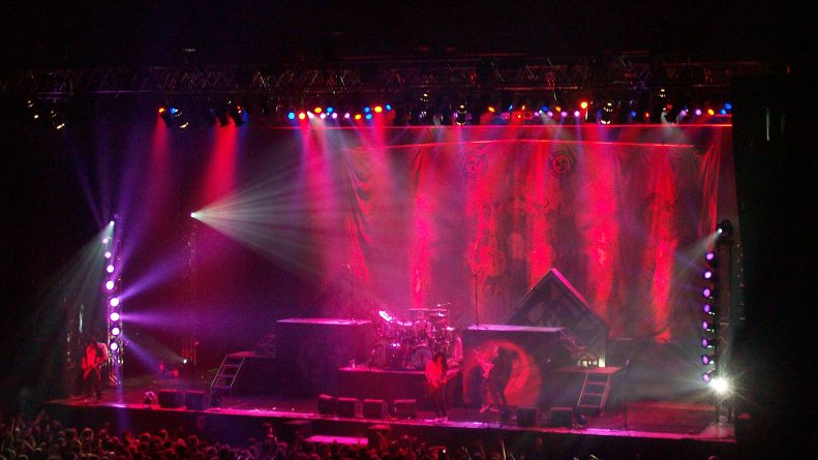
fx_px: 1670
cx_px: 406
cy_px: 184
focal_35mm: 77
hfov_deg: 27.5
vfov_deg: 15.7
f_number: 3.8
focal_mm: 11.6
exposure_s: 1/8
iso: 160
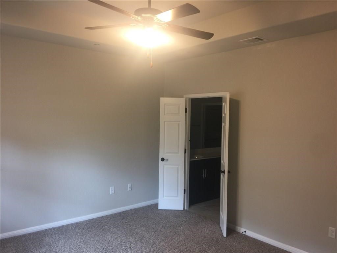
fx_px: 282
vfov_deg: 48.2
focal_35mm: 29
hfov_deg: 61.7
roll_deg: -0.7
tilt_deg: -1.7
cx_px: 168
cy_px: 126
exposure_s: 1/15
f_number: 2.2
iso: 32
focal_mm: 4.15
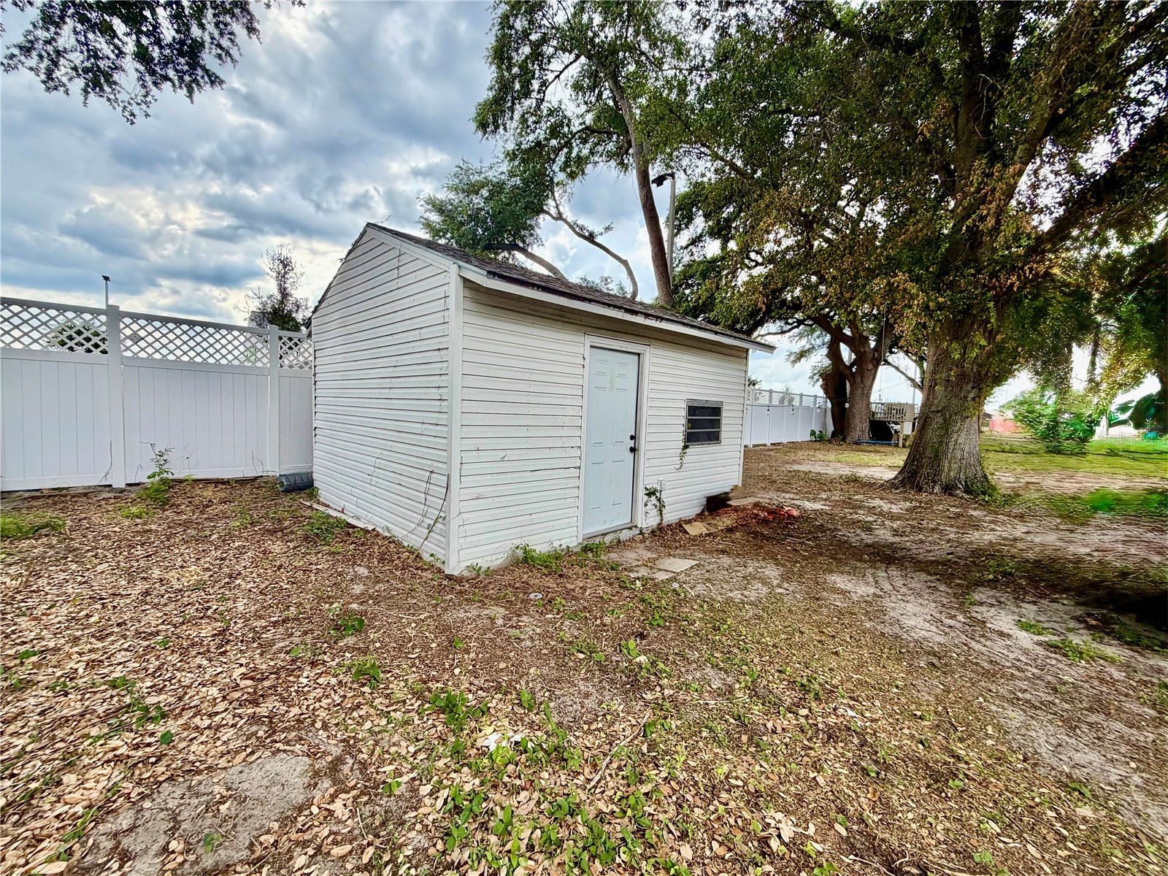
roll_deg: -1.6
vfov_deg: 85.7
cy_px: 438
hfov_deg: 102.1
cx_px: 584
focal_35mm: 14
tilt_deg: -3.3
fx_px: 472
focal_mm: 2.22
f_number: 2.2
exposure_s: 1/502
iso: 50
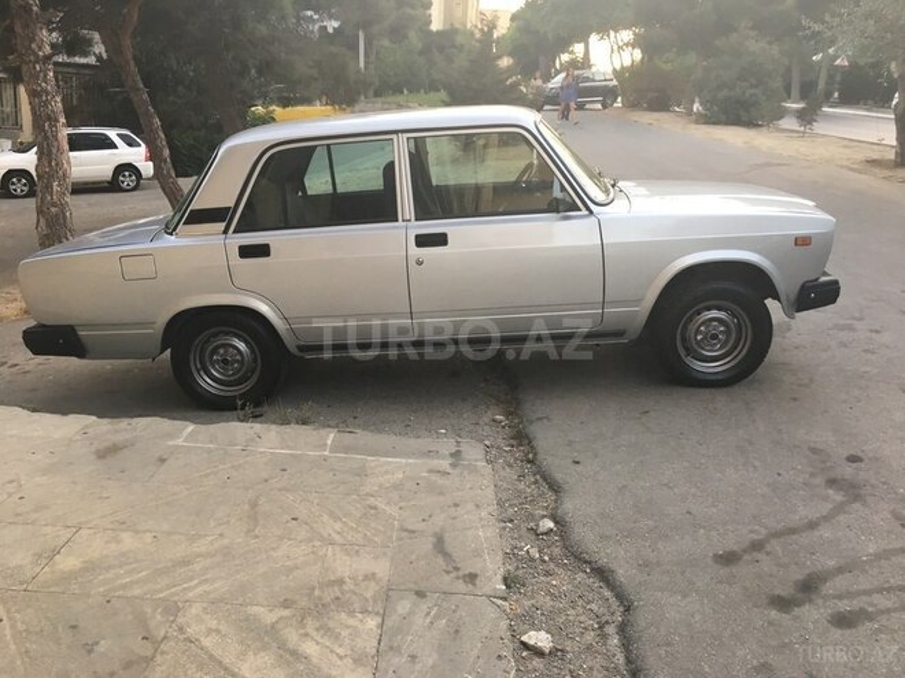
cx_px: 452
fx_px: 758
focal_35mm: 29
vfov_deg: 48.2
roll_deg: -4.0
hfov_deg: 61.7
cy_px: 339
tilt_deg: -15.1
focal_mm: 4.15
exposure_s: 1/33
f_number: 2.2
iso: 25
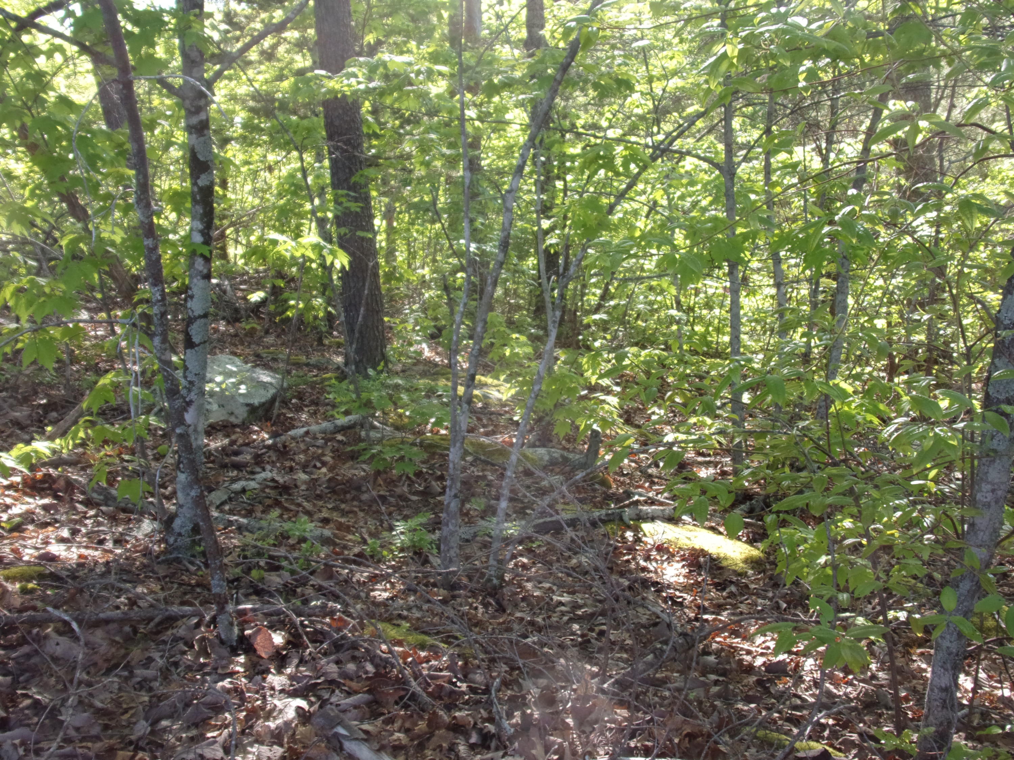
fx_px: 1142
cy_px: 380
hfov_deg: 47.9
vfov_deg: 36.8
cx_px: 507
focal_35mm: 39
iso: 80
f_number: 3.9
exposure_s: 1/70
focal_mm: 7
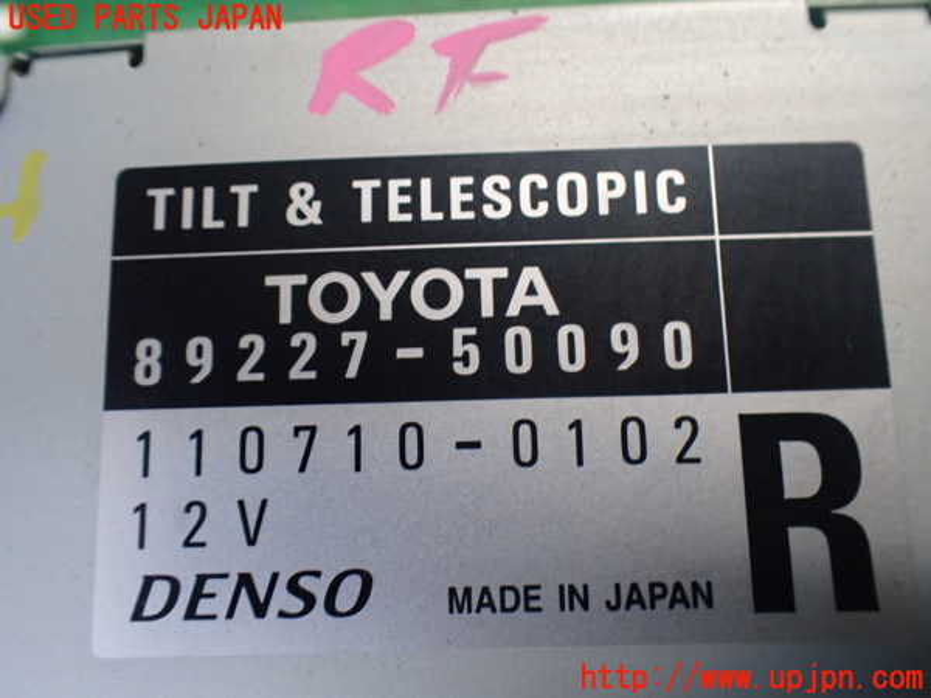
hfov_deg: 60.0
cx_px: 466
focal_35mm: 30
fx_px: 807
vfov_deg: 46.8
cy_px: 349
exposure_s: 1/125
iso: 640
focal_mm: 5.4
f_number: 2.3
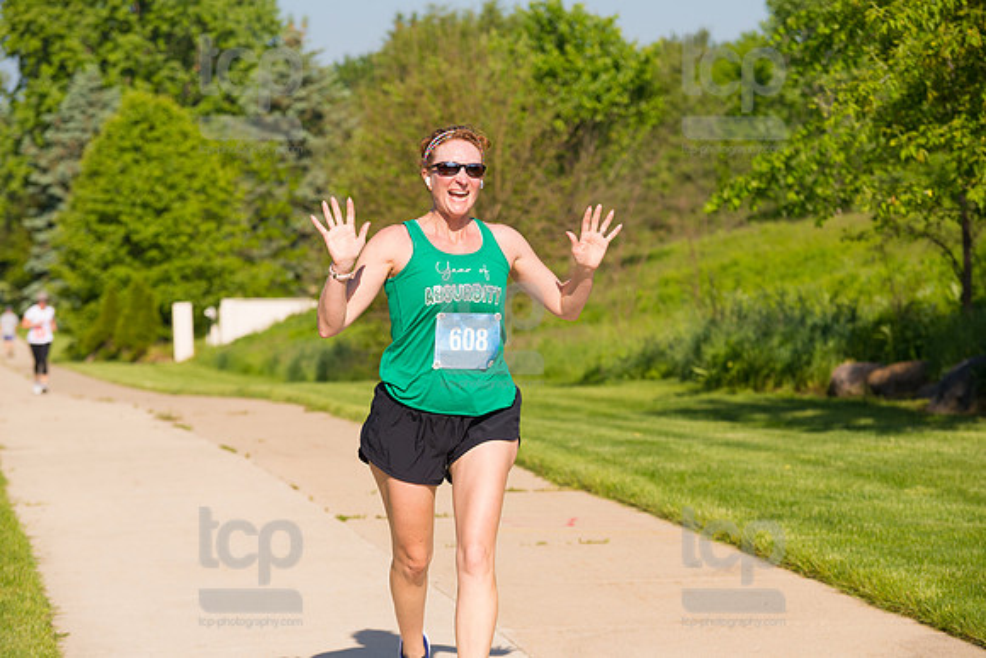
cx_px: 493
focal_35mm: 120
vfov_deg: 11.4
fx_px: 3287
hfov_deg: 17.1
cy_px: 329
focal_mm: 120
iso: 400
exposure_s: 1/2000
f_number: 5.6
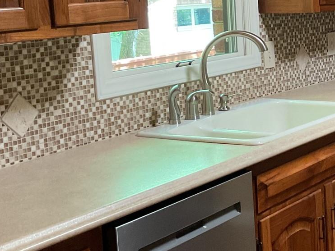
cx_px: 321
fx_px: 774
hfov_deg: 23.5
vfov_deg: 18.4
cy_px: 71
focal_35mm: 80
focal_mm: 3
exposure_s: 1/60
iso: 200
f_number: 1.8
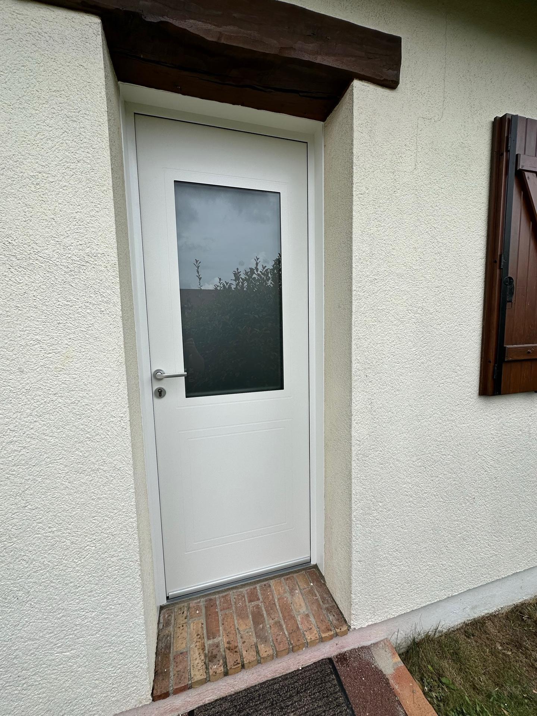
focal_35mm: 14
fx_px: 290
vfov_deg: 102.1
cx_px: 268
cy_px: 358
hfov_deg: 85.7
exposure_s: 1/1135
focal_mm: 2.22
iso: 50
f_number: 2.2
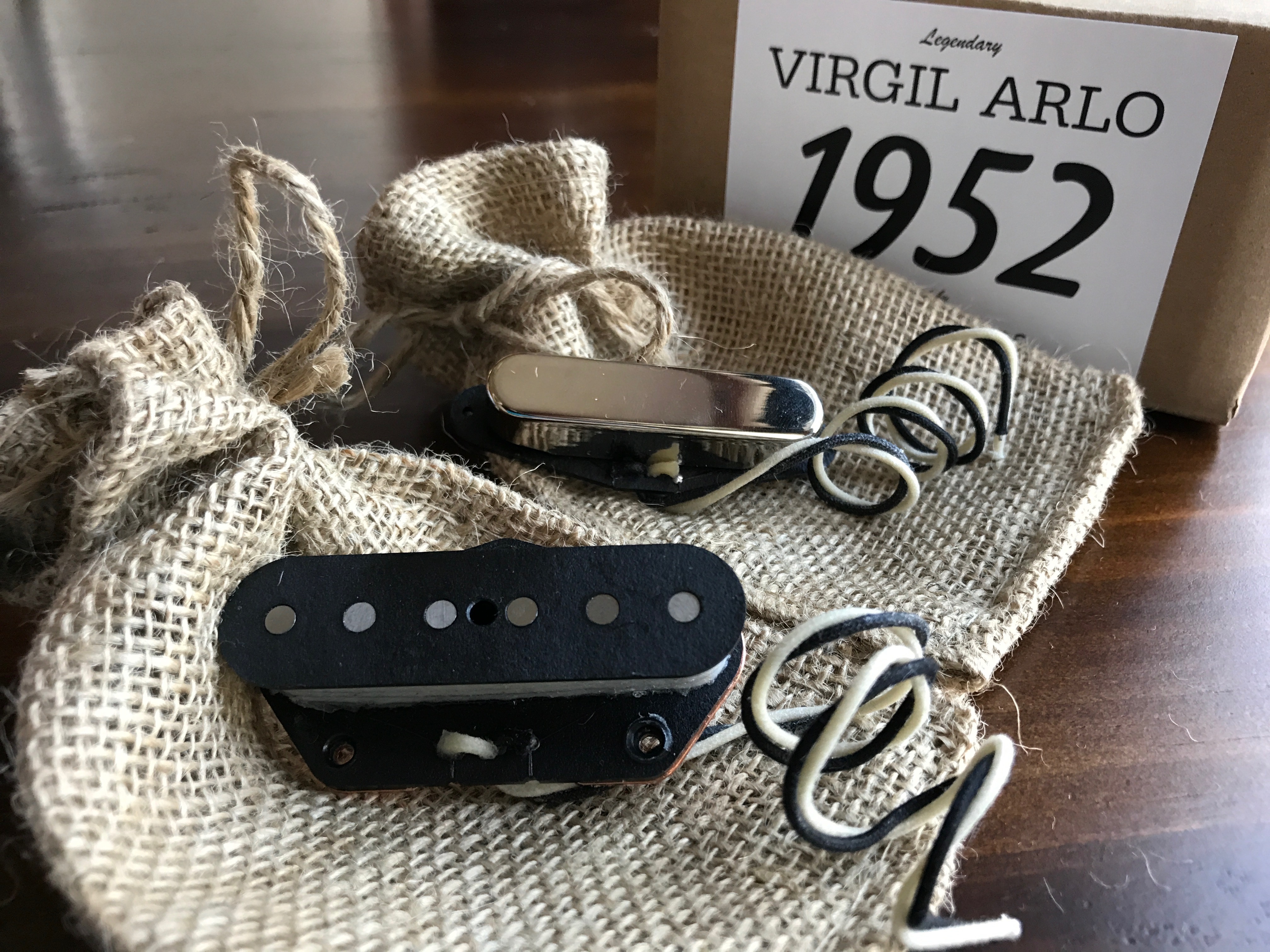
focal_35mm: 28
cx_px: 635
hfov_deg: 63.4
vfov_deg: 49.7
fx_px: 1027
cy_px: 476
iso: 40
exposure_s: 1/17
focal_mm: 3.99
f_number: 1.8
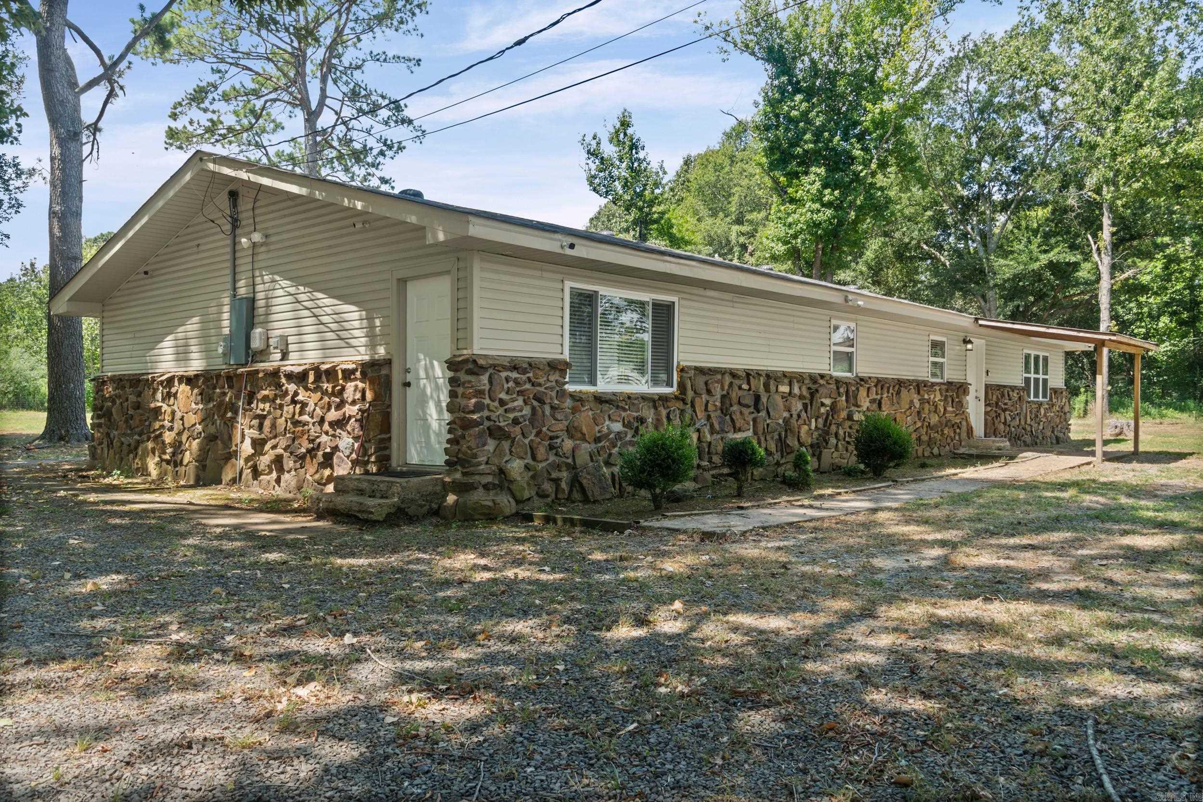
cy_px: 401
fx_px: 902
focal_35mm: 27
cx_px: 602
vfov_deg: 47.9
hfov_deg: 67.4
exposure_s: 1/25
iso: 250
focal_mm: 18
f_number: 9
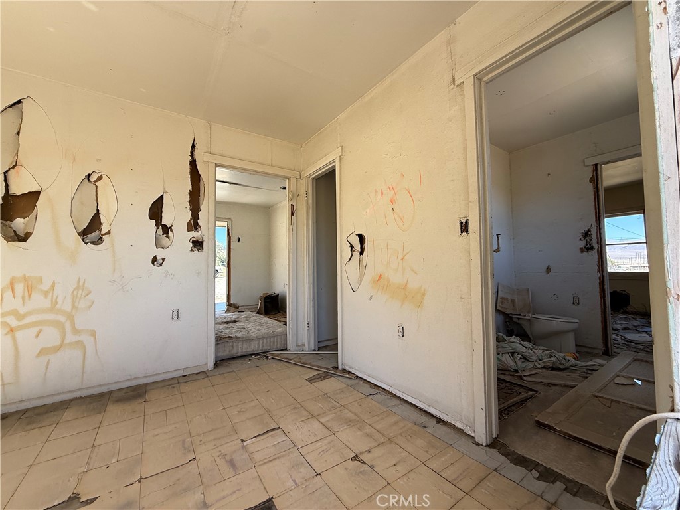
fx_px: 275
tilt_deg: +3.5
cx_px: 340
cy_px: 255
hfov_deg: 102.1
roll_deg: +1.6
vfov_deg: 85.7
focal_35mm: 14
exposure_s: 1/249
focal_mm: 2.22
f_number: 2.2
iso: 64
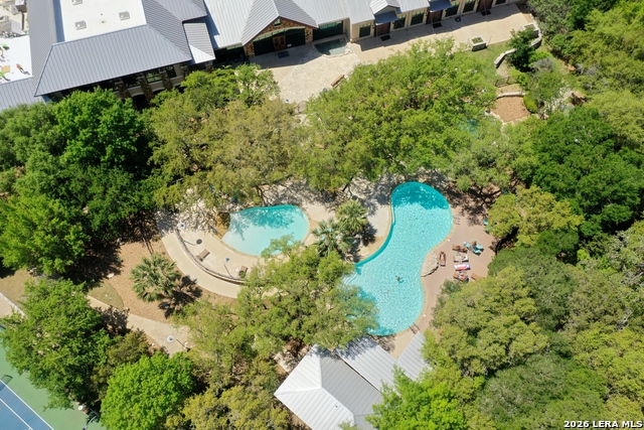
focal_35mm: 28
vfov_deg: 46.4
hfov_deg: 65.5
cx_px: 322
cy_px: 215
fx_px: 501
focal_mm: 10.26
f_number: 5.6
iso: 100
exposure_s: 1/400
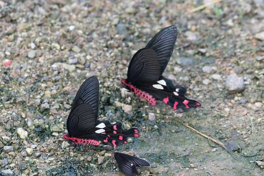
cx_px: 95
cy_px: 125
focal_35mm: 562
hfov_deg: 3.7
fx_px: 4121
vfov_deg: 2.4
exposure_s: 1/80
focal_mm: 250
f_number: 7.1
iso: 800
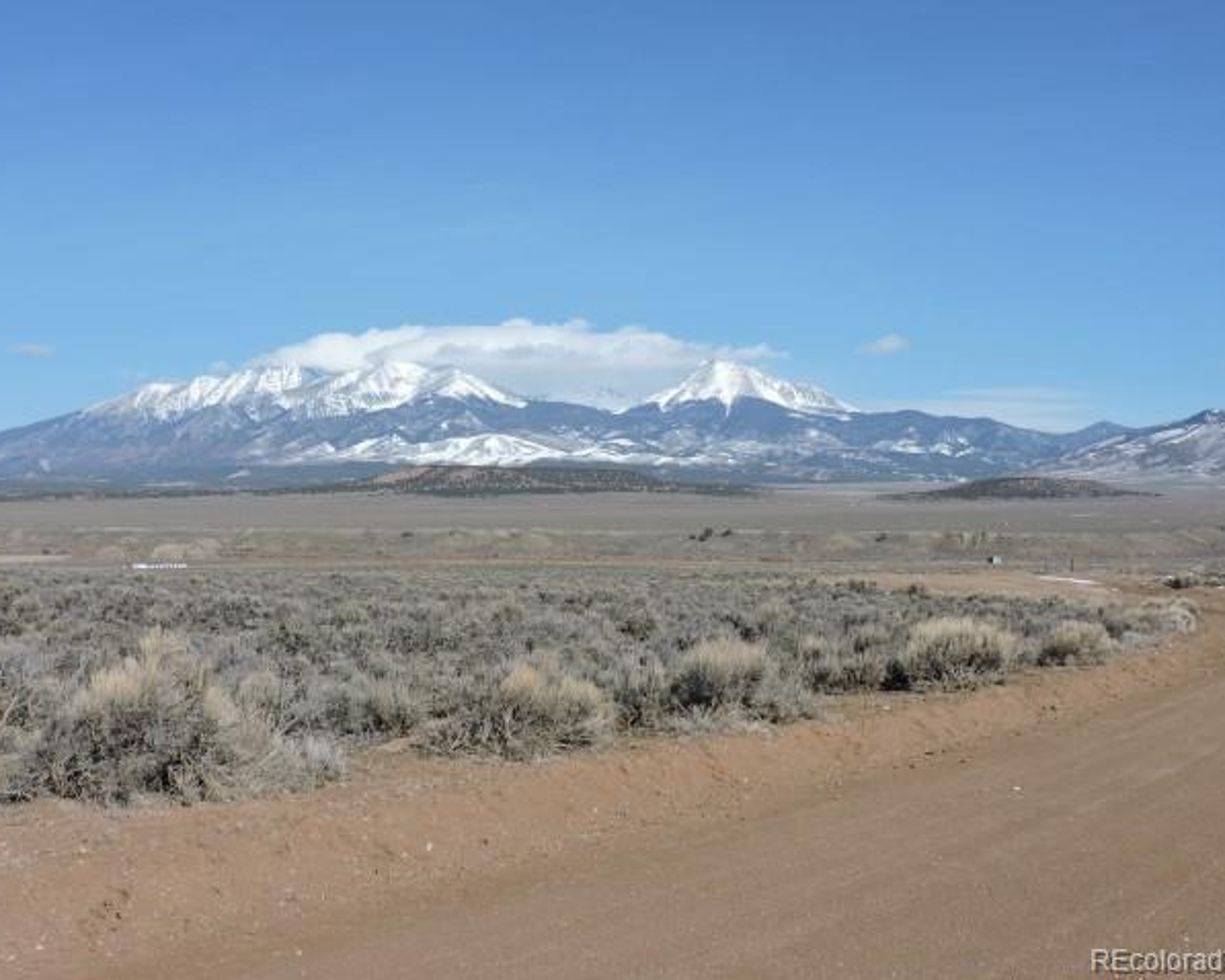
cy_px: 490
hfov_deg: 41.1
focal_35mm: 45
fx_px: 1632
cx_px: 597
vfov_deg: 33.5
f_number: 3.8
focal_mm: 7.7
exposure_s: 1/1250
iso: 100
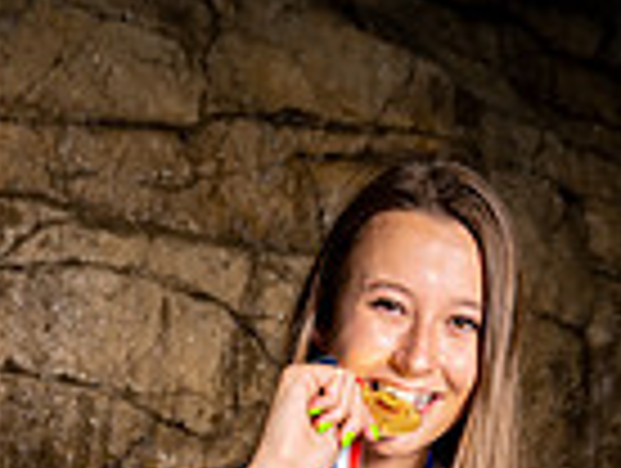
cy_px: 999
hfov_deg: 20.1
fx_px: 1743
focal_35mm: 97
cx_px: 189
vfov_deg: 12.9
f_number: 5
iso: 100
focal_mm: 31
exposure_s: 1/200
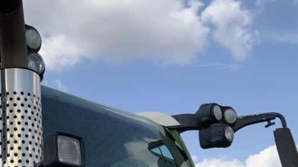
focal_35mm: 65
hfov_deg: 31.4
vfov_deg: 18.5
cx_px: 56
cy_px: 106
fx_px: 514
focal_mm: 3
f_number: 1.8
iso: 16
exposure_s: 1/1451
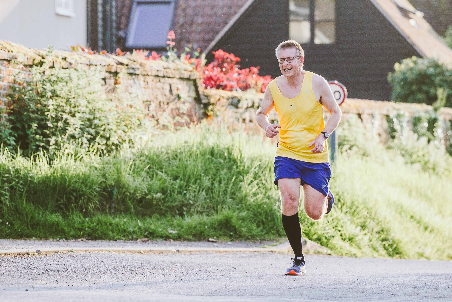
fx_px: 3051
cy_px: 149
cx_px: 226
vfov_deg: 5.7
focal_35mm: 243
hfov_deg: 8.5
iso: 500
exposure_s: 1/1250
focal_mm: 160
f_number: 3.5
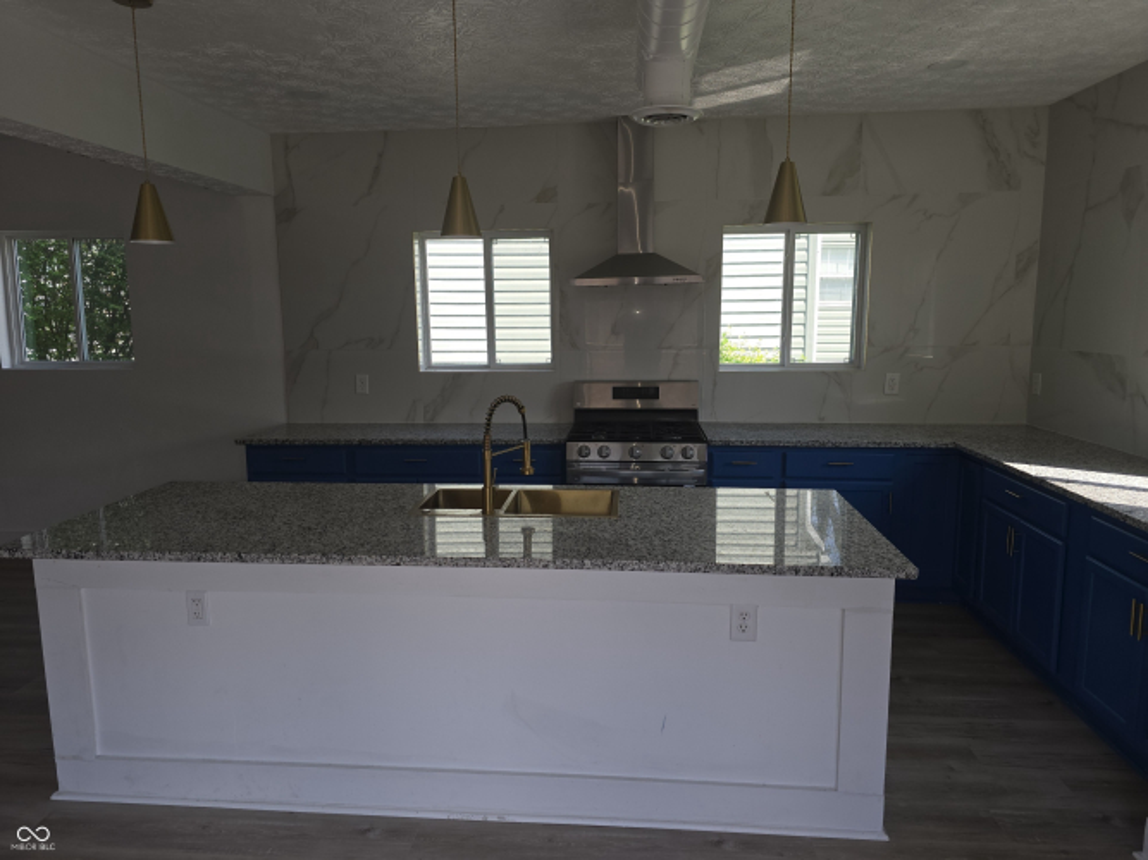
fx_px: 763
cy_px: 430
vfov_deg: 58.9
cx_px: 574
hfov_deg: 73.9
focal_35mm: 23
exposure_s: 1/120
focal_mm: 6.3
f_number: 1.7
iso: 20
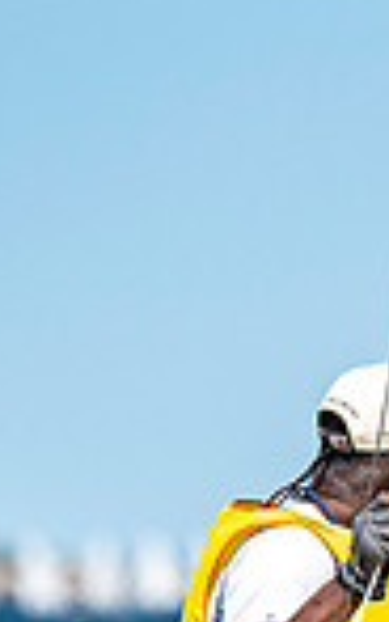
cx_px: 617
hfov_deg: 0.7
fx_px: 31113
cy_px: 688
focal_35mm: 1836
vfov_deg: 1.1
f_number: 5
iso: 500
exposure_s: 1/5000
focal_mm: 300
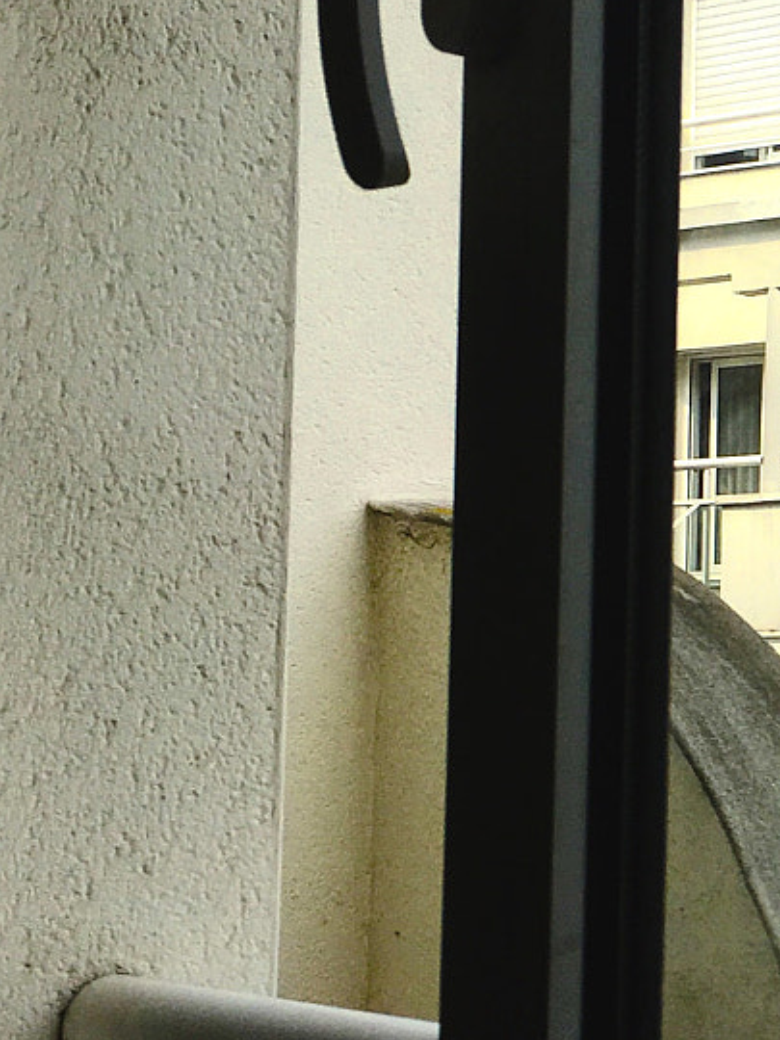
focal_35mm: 86
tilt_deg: +3.4
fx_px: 2584
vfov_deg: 22.7
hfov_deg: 15.9
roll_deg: -2.0
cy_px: 639
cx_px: 1117
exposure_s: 1/2198
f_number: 2.2
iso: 25
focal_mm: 4.15
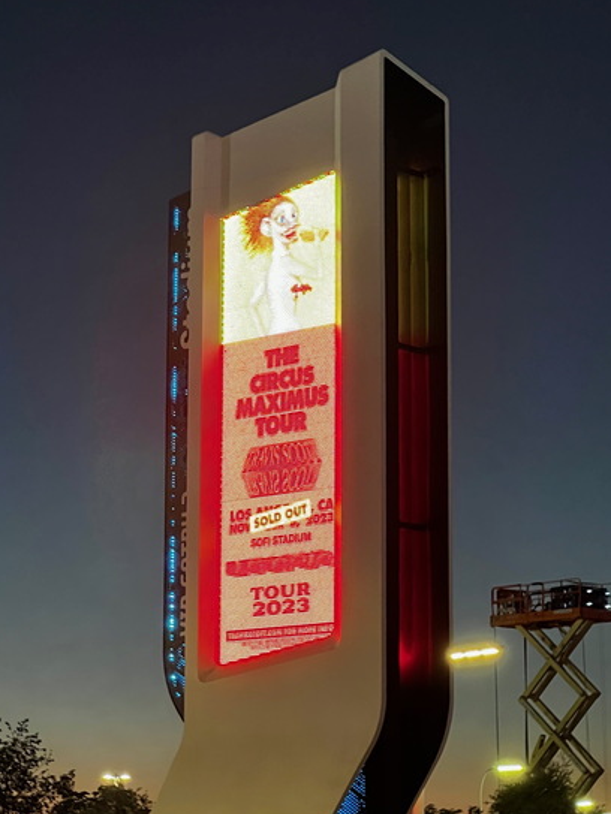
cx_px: 215
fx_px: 2518
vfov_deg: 18.4
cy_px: 394
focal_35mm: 107
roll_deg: +0.2
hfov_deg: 13.8
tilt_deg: +12.1
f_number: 2.8
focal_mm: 9
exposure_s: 1/40
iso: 1600
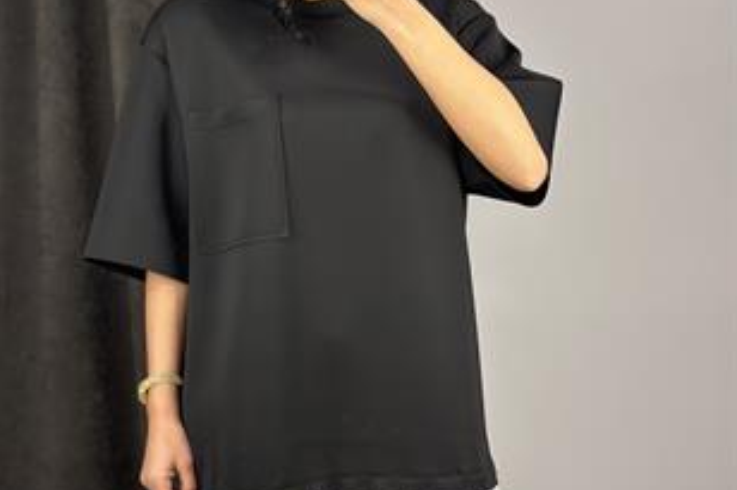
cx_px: 368
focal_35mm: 67
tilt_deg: -27.7
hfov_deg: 30.1
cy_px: 252
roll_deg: +0.3
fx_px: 1371
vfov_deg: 20.3
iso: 160
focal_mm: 6.86
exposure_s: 1/100
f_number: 1.78
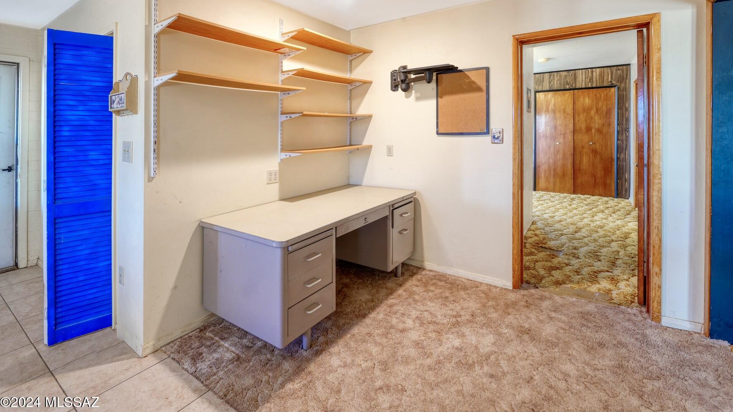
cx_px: 373
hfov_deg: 103.0
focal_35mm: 15
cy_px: 175
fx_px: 292
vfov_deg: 70.1
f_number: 6.3
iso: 400
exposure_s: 1
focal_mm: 14
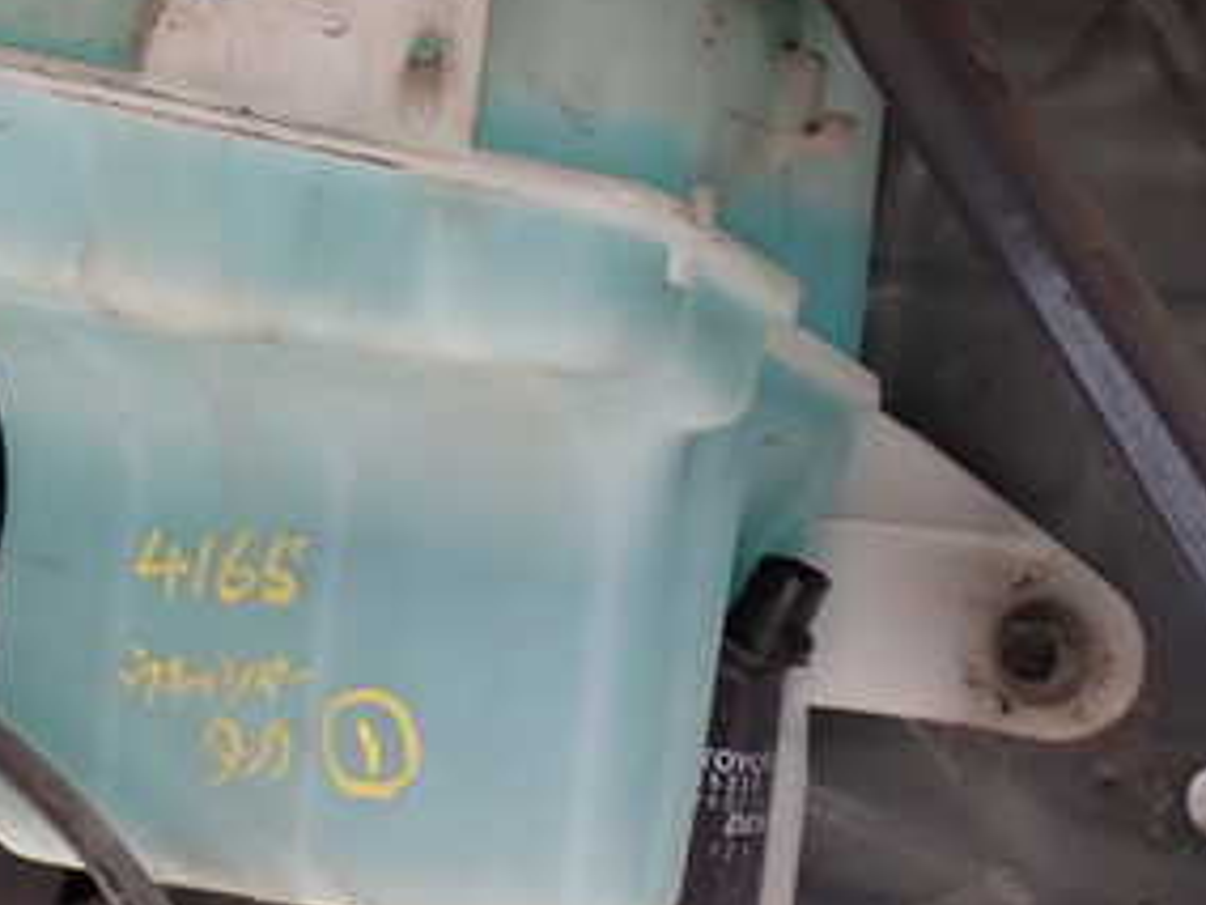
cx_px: 68
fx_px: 3240
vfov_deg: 15.9
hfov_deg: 20.6
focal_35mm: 93
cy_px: 348
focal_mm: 7.84
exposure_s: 1/100
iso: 100
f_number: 2.9
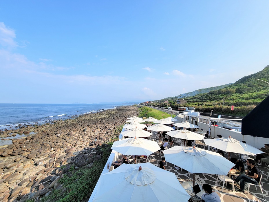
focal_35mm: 14
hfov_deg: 102.1
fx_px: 109
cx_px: 131
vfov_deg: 85.6
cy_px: 106
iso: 50
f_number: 2.2
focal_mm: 2.2
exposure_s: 1/1584
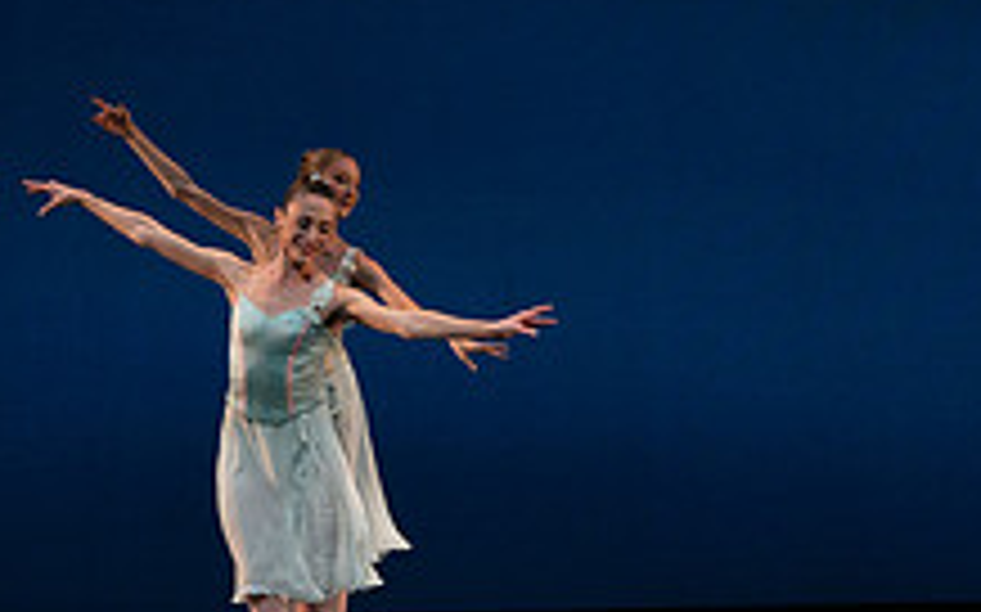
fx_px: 9005
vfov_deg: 3.9
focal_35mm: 337
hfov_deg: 6.2
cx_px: 868
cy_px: 191
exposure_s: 1/500
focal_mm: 124
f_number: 8
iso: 3200
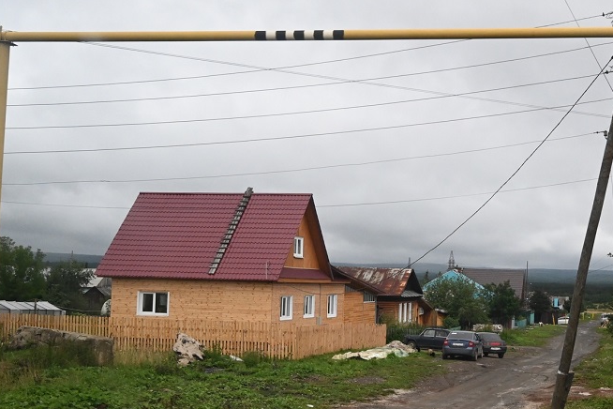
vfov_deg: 24.2
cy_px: 222
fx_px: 952
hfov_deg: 34.6
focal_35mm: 56
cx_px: 491
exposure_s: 1/1000
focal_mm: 30.5
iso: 4000
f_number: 4
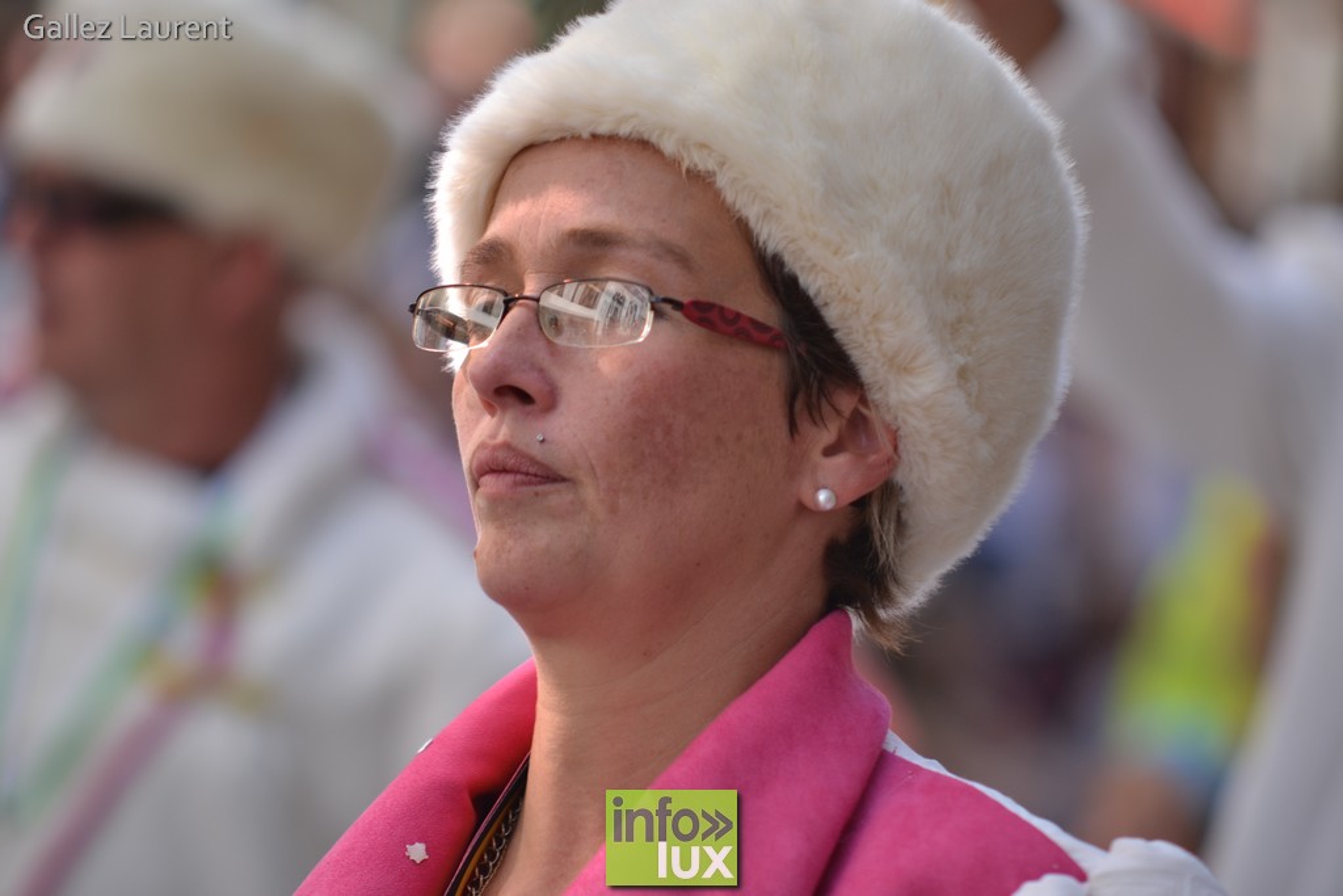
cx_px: 672
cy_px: 448
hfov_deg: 9.1
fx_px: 8394
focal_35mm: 225
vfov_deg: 6.1
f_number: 2.8
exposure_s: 1/500
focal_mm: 150
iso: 100
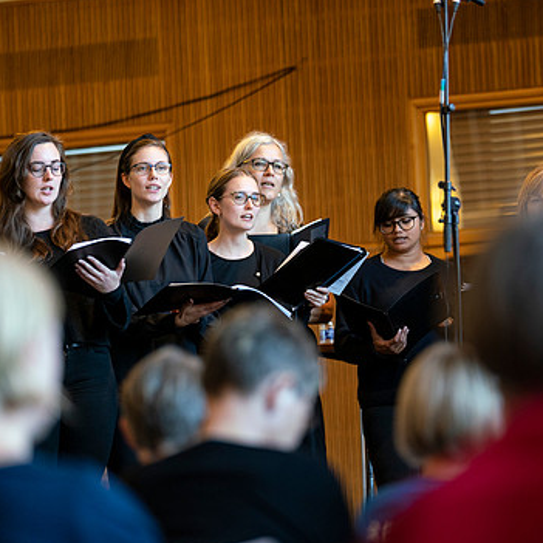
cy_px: 295
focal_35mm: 212
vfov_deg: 8.3
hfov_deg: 8.2
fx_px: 3762
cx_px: 382
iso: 2000
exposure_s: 1/250
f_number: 2.8
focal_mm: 151
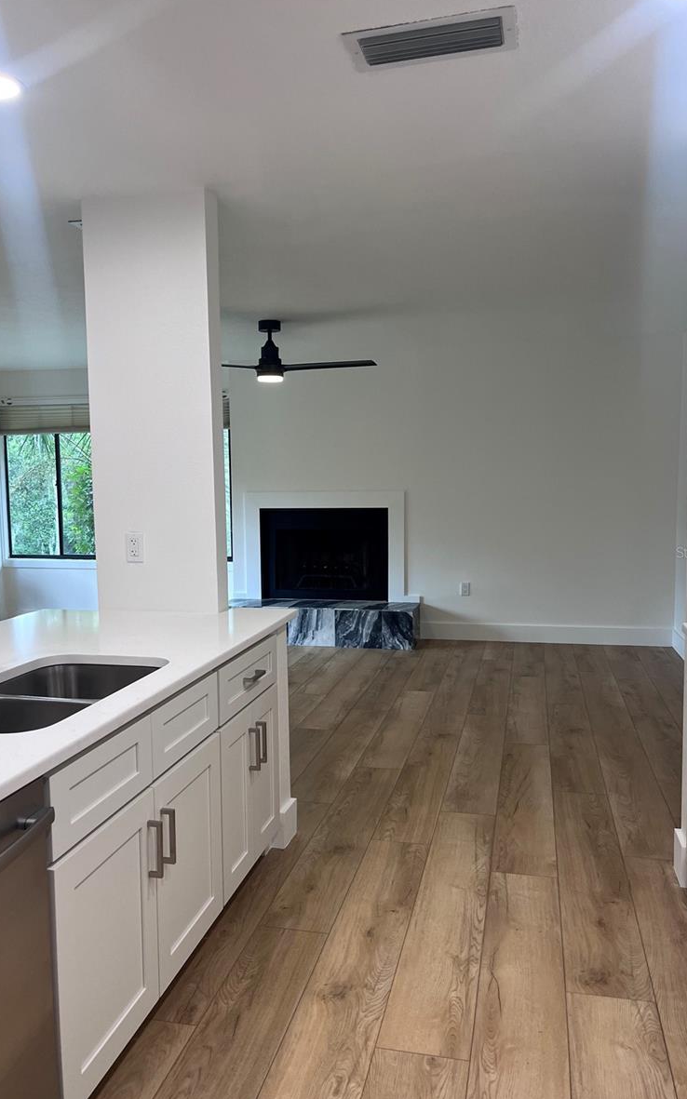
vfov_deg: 66.5
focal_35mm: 28
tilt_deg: -4.9
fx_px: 839
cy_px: 552
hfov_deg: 44.5
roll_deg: +1.6
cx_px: 323
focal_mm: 5.1
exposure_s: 1/120
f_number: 1.6
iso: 100
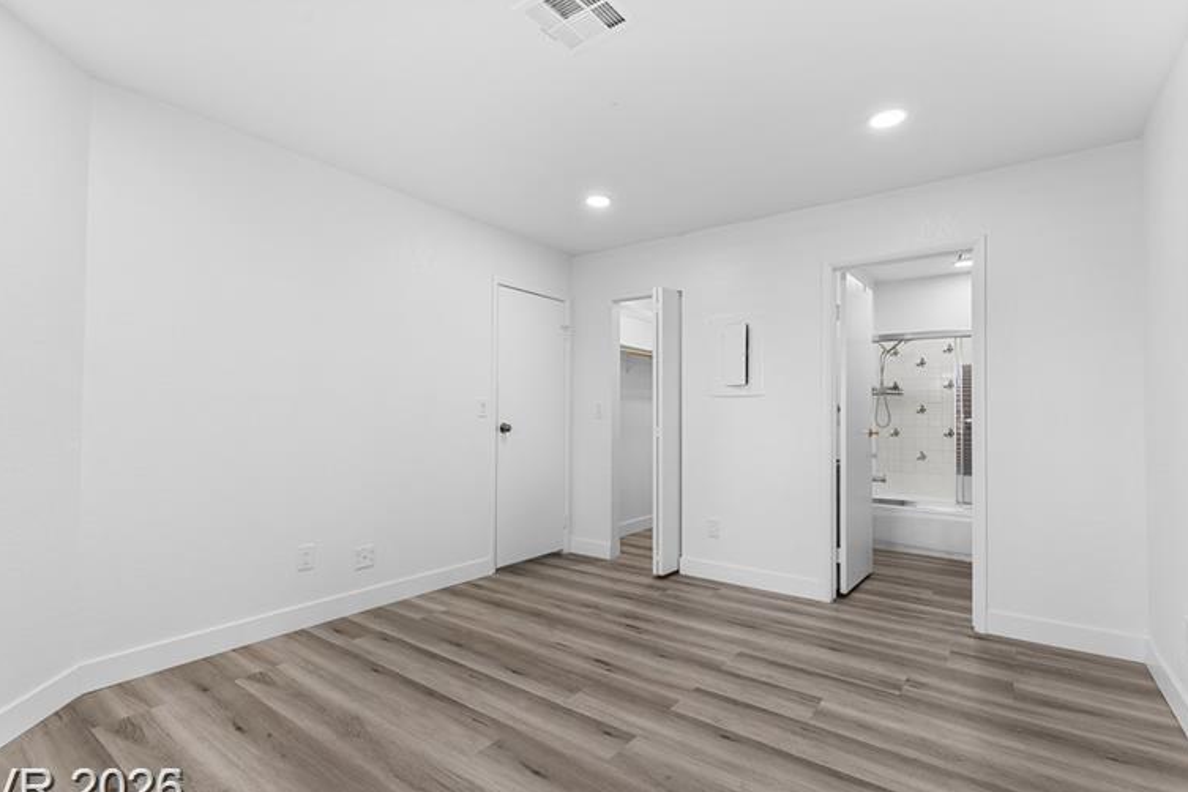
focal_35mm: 17
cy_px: 405
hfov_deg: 93.2
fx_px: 561
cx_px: 576
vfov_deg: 70.4
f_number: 9
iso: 400
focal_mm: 16
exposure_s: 1/10
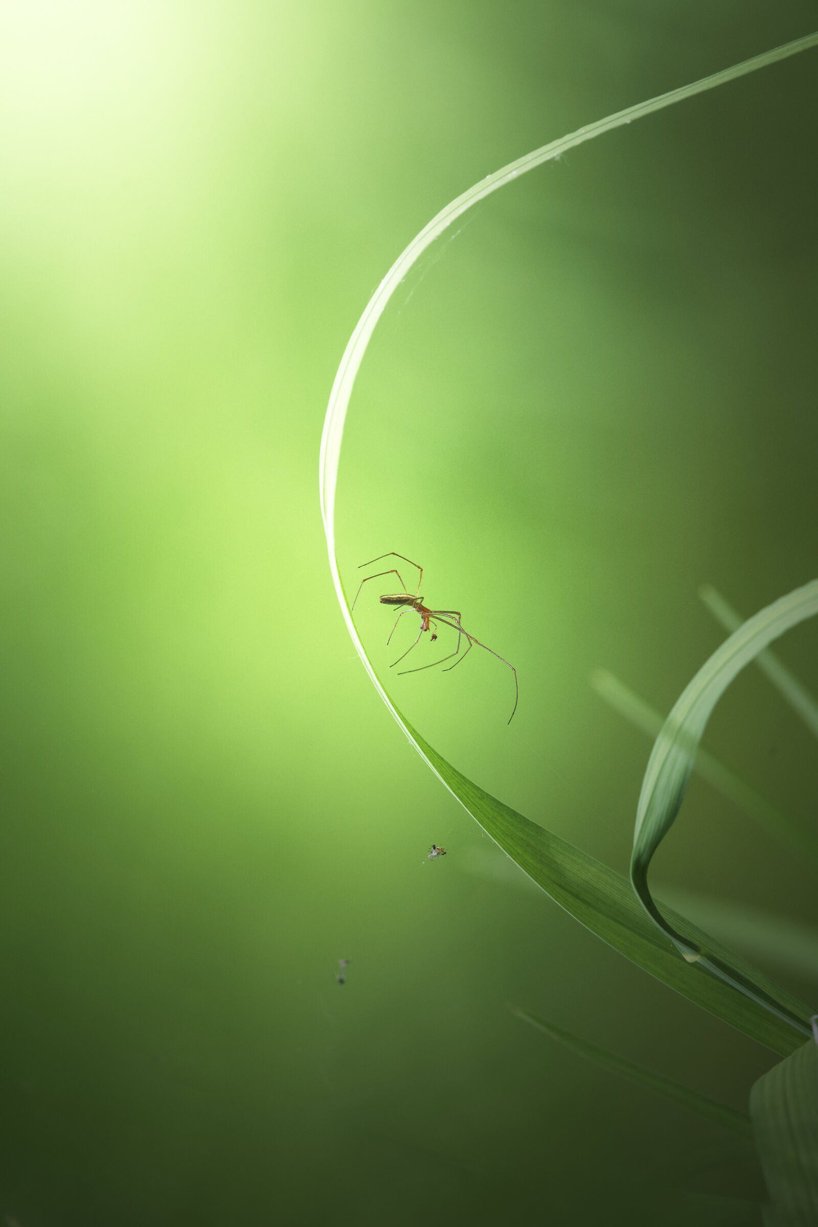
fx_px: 26958
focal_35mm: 791
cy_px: 614
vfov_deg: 2.6
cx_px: 409
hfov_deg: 1.7
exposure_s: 1/500
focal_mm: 791
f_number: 11
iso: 2000
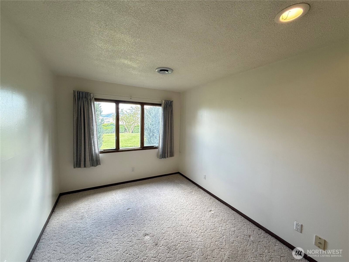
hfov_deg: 102.1
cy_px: 131
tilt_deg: -4.8
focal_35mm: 14
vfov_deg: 85.7
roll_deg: -2.1
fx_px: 141
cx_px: 174
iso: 200
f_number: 2.2
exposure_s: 1/120
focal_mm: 2.22
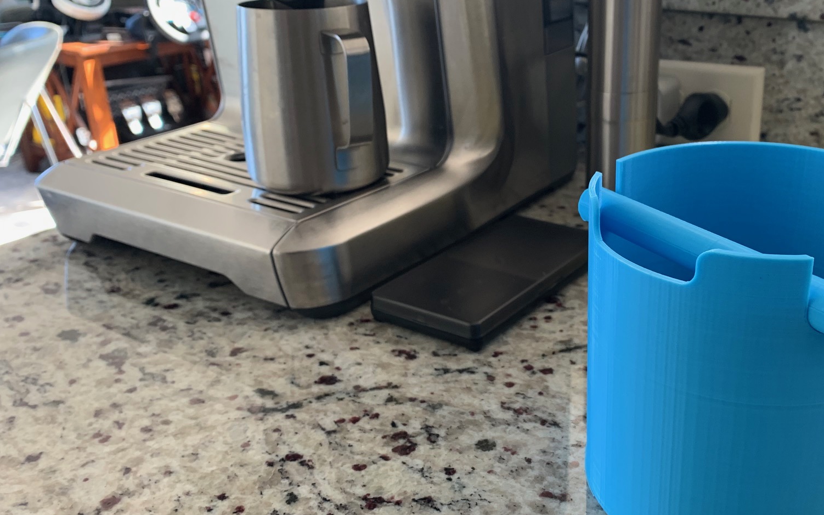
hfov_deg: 51.7
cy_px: 259
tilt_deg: -23.8
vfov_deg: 34.4
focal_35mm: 37
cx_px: 552
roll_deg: +1.1
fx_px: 831
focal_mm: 4.25
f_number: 1.8
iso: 100
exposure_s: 1/64
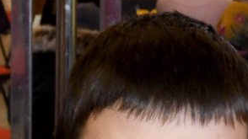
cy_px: 107
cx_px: 488
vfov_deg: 4.6
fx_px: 1729
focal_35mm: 263
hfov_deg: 7.9
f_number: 7.1
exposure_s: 1/80
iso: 1600
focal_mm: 24
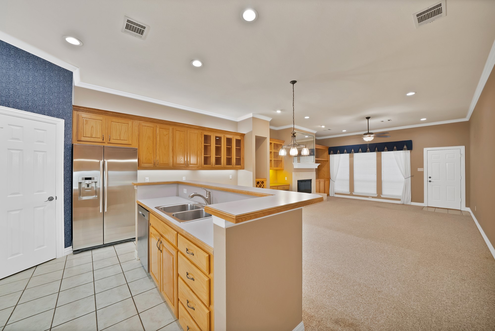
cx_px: 248
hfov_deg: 112.6
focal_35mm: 12
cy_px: 166
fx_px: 165
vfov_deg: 90.1
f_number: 9
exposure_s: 1/4
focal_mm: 12
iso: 640
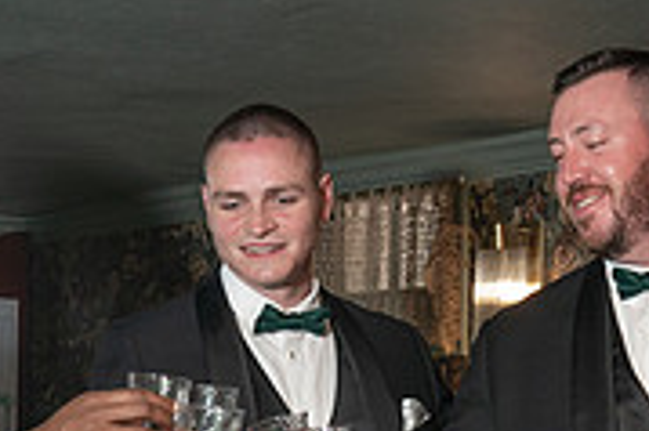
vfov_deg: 11.0
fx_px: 2215
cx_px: 326
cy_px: 491
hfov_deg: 16.7
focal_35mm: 123
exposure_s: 1/200
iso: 1000
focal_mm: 35
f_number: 5.6
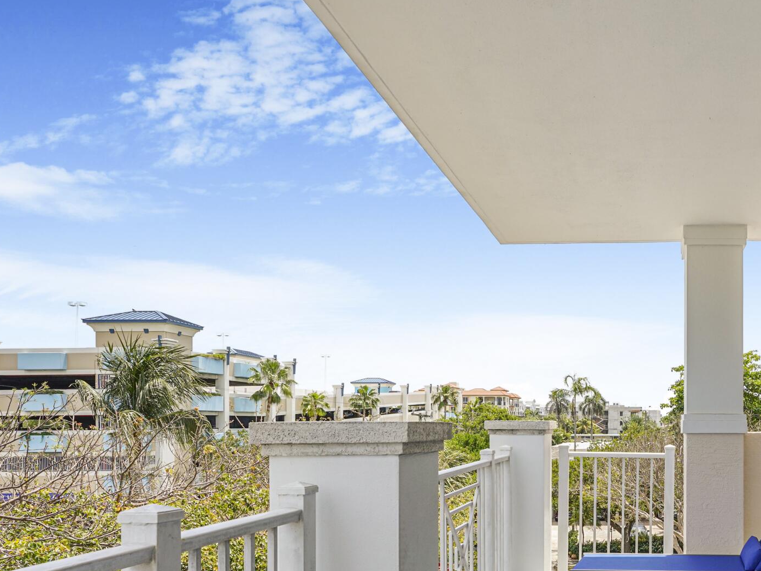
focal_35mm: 29
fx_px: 638
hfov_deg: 55.6
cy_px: 419
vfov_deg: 46.7
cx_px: 646
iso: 250
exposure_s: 1/400
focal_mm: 14
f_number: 8
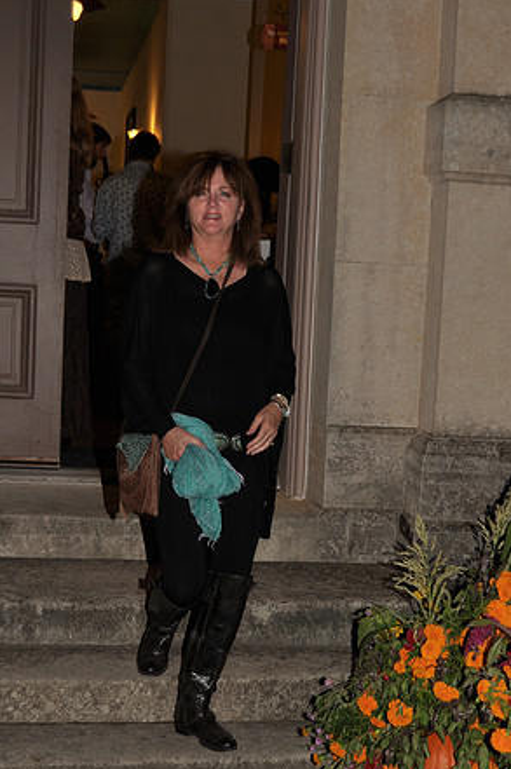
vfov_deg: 30.1
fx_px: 1430
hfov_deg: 20.3
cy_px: 432
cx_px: 292
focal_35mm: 67
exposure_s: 1/60
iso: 250
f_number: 4.5
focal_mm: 34
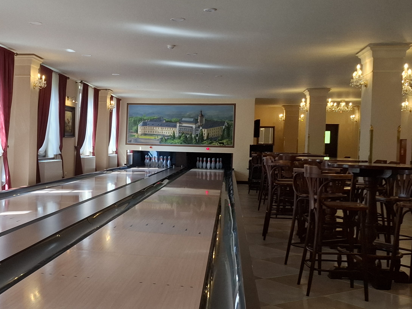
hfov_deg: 42.5
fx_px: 512
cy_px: 166
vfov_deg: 33.6
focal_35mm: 43
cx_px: 102
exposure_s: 1/100
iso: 64
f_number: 1.8
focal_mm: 5.54
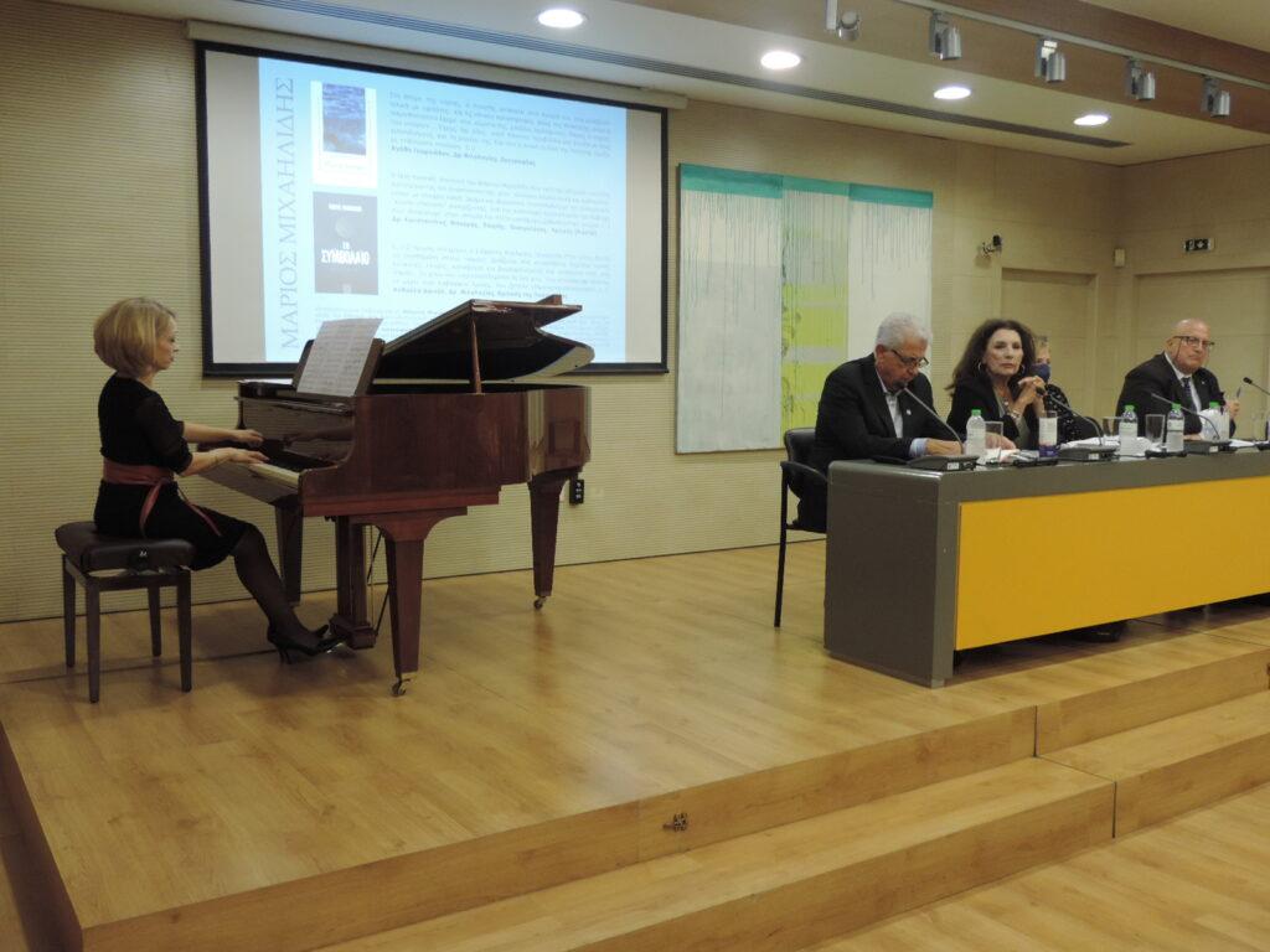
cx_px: 635
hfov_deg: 55.4
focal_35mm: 33
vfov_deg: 42.9
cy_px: 476
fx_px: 1211
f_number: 3.2
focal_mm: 5.8
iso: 400
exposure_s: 1/40
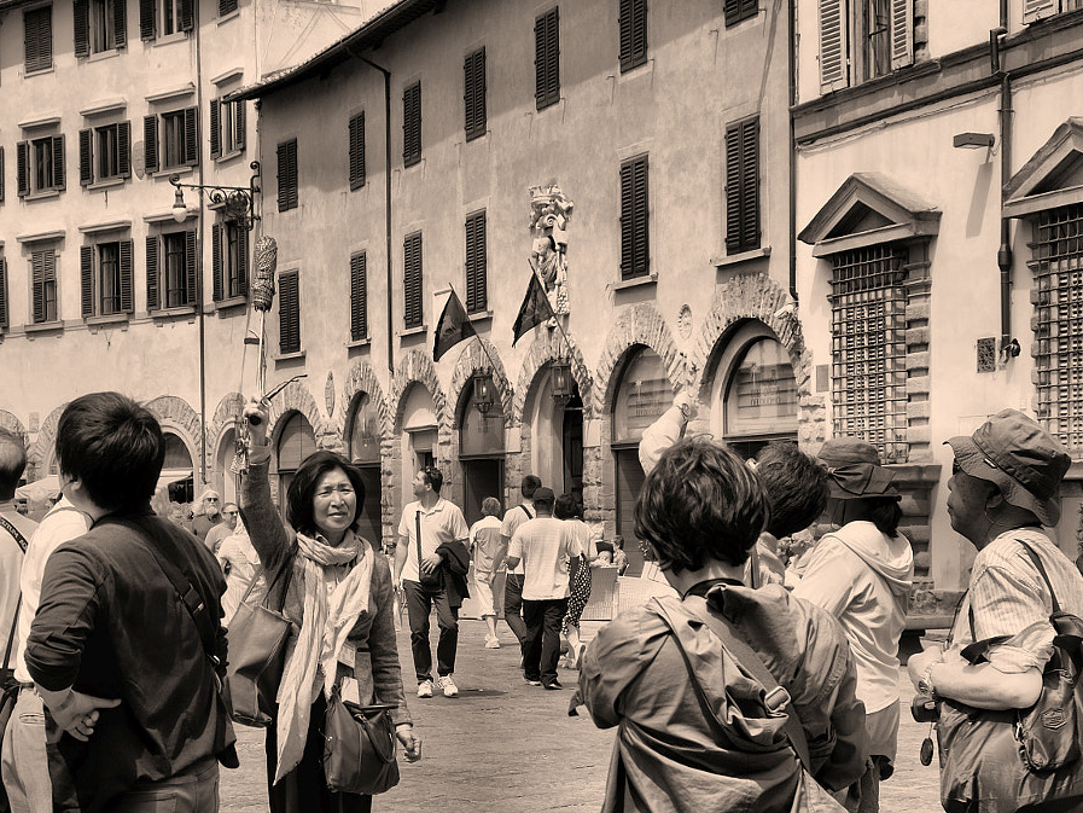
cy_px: 594
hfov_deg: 26.9
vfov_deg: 20.3
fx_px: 2253
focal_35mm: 72
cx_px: 351
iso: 200
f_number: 6.4
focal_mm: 27.7
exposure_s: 1/350
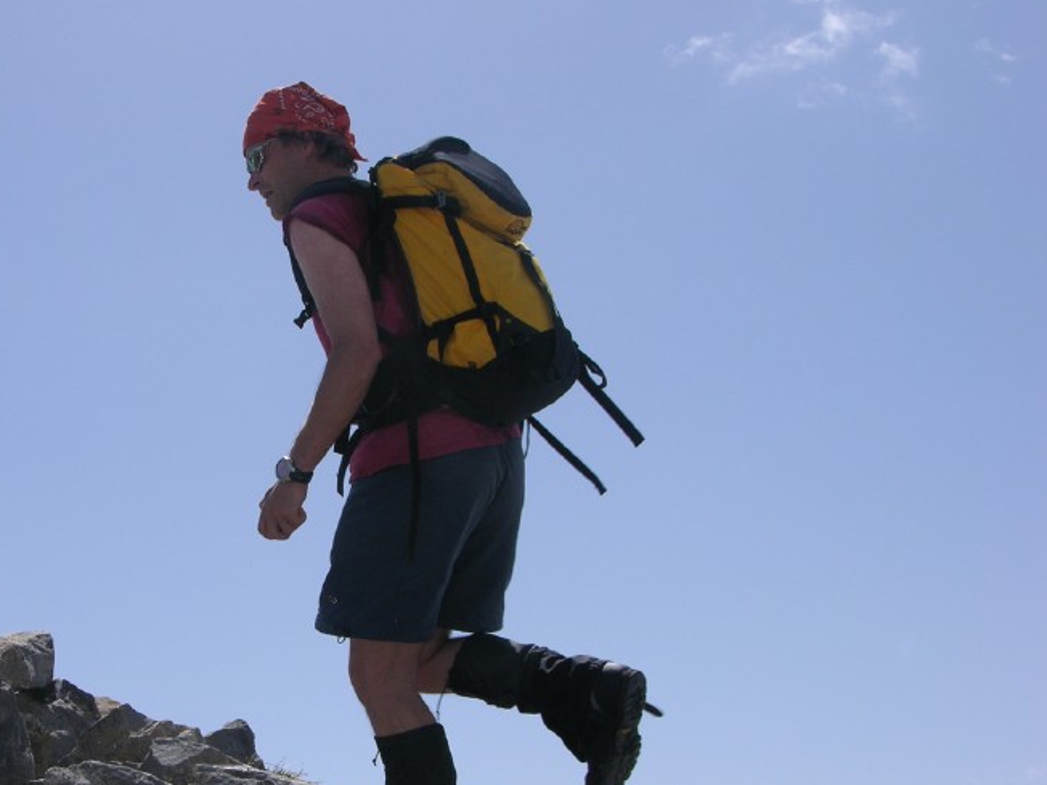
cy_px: 515
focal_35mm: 66
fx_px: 1996
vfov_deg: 22.2
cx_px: 239
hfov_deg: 28.9
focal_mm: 10.7
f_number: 7.3
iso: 50
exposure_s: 1/325
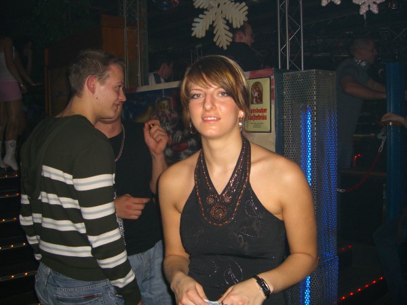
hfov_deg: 49.0
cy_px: 152
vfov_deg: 37.7
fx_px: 447
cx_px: 204
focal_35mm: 38
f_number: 2.8
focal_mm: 7.9
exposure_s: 1/60
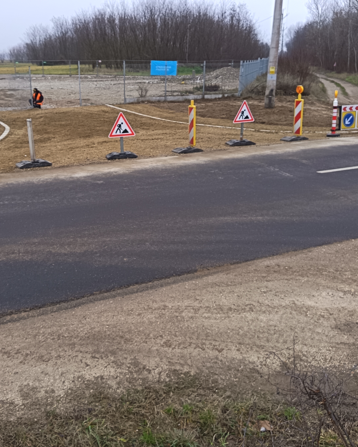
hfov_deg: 41.9
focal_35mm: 35
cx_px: 133
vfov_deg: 51.5
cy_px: 203
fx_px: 463
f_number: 1.75
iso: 290
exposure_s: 1/120
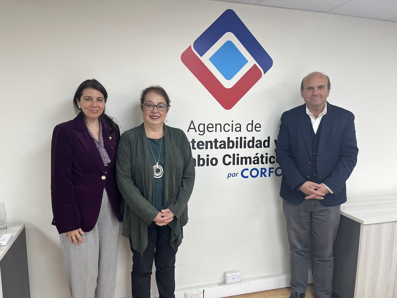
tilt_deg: -6.3
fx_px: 298
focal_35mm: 26
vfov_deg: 53.1
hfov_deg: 67.3
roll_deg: -0.7
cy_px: 149
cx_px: 198
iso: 80
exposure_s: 1/120
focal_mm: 5.1
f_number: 1.6
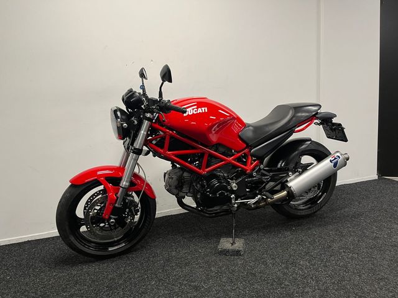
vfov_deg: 53.1
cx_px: 199
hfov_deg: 67.3
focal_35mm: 26
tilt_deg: -7.5
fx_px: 299
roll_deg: +2.0
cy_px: 149
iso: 80
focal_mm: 5.1
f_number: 1.6
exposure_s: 1/50
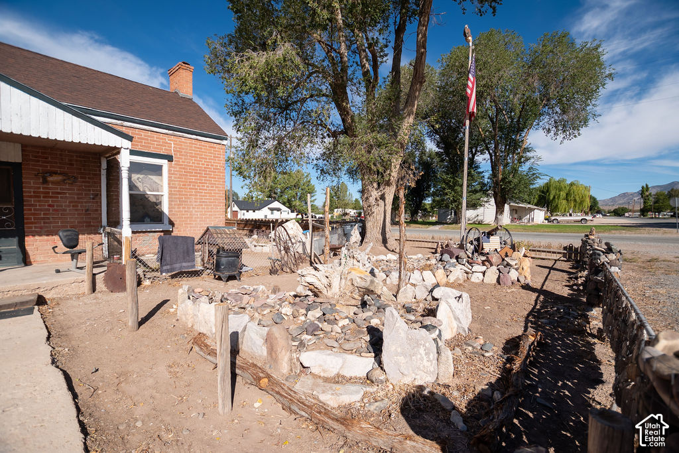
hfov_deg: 100.4
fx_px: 283
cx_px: 340
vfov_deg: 77.3
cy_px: 226
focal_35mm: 15
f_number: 4
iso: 100
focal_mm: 10
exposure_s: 1/1250
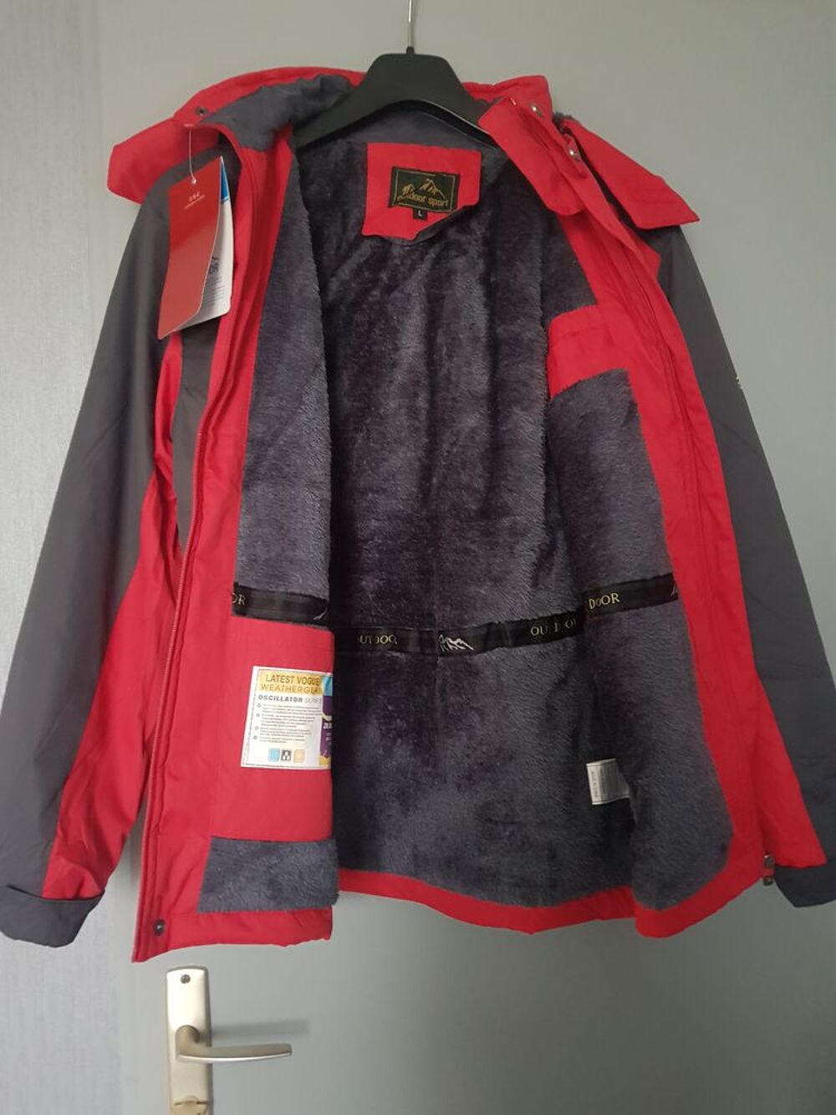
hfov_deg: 53.1
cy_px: 558
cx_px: 418
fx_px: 837
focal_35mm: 26
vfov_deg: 67.3
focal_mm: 4.2
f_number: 1.7
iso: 640
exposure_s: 1/10
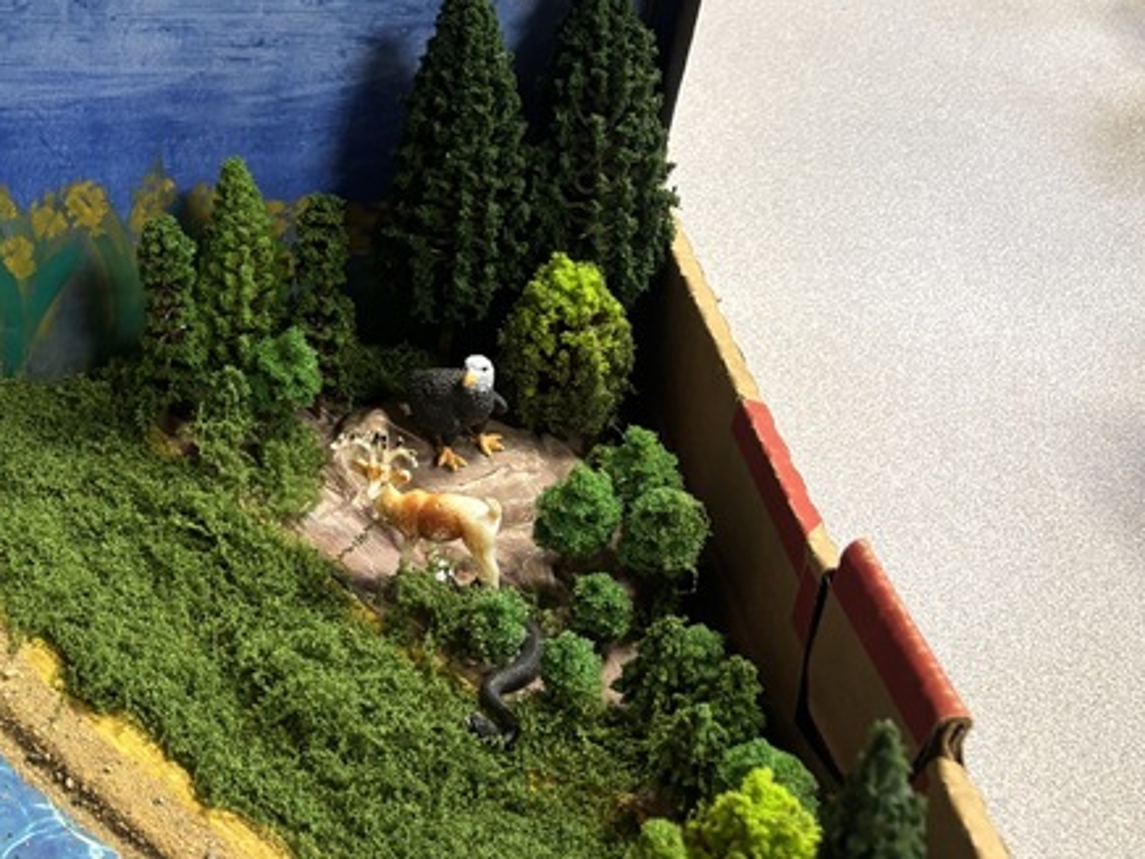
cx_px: -26
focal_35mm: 61
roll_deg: +0.1
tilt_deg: -33.9
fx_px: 2018
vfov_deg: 23.9
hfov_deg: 29.4
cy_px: 302
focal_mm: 5.96
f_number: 1.6
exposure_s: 1/60
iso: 160
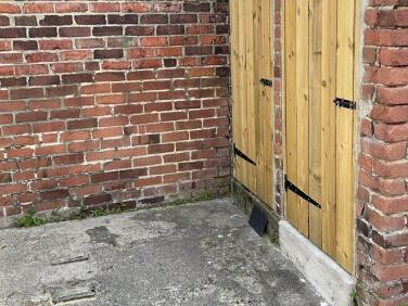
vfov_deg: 32.1
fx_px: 530
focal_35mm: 45
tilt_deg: -10.9
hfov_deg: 41.9
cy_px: 118
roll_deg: +2.8
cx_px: 238
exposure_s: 1/299
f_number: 1.8
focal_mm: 3
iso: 16
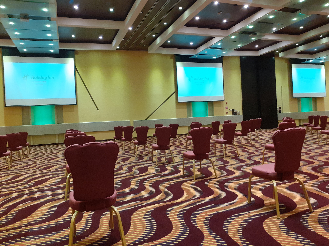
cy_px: 121
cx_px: 170
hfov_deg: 63.4
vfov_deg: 49.7
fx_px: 266
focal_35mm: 28
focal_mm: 3.6
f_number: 1.9
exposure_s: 1/24
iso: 200
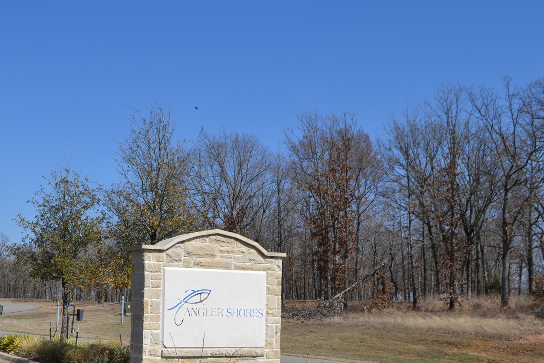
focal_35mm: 44
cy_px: 258
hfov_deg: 43.5
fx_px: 665
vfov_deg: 30.2
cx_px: 155
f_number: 9
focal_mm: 18
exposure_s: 1/320
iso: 100
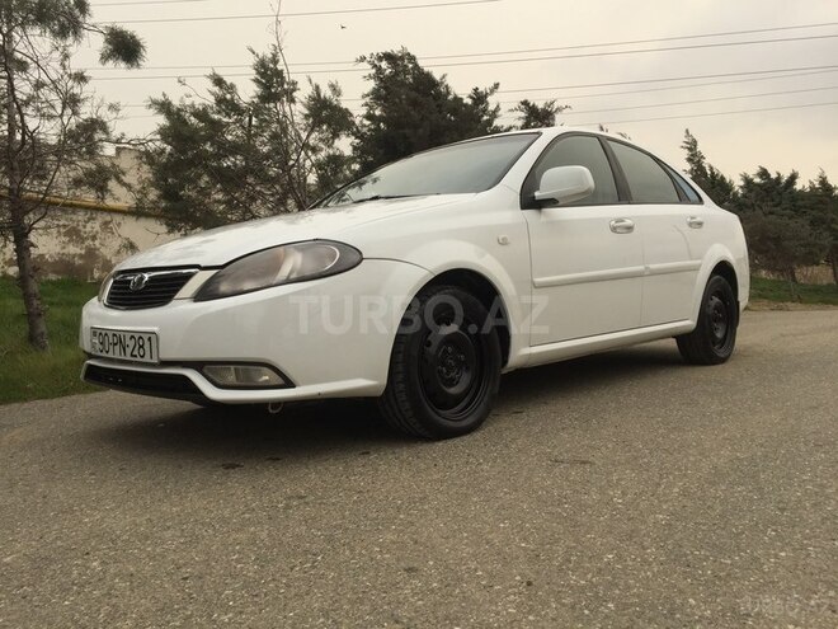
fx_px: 702
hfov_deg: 61.7
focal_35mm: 29
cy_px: 314
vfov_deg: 48.2
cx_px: 419
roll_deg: -1.3
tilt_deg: +0.5
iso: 32
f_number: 2.2
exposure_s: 1/1464
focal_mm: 4.15
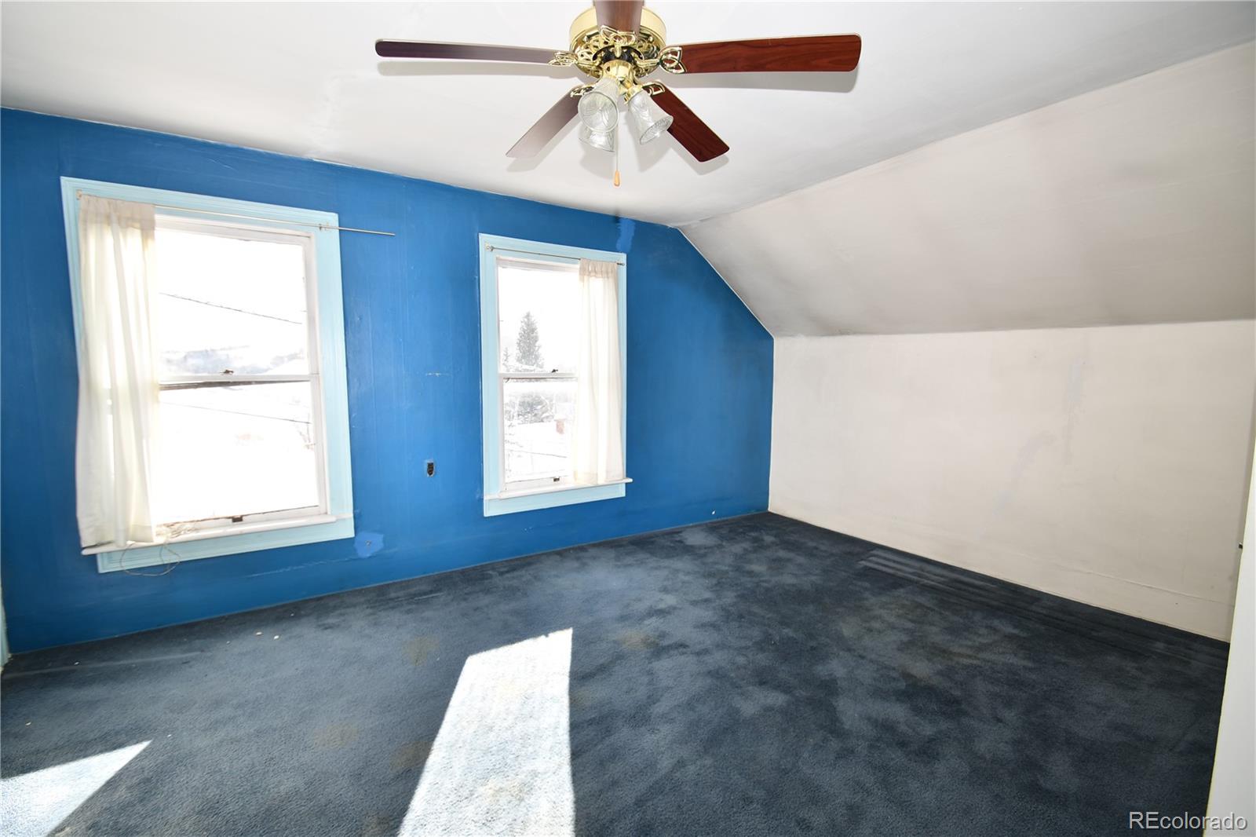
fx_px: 523
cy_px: 418
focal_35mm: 15
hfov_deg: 100.4
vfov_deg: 77.3
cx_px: 628
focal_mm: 10
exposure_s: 1/125
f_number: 5.6
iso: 100
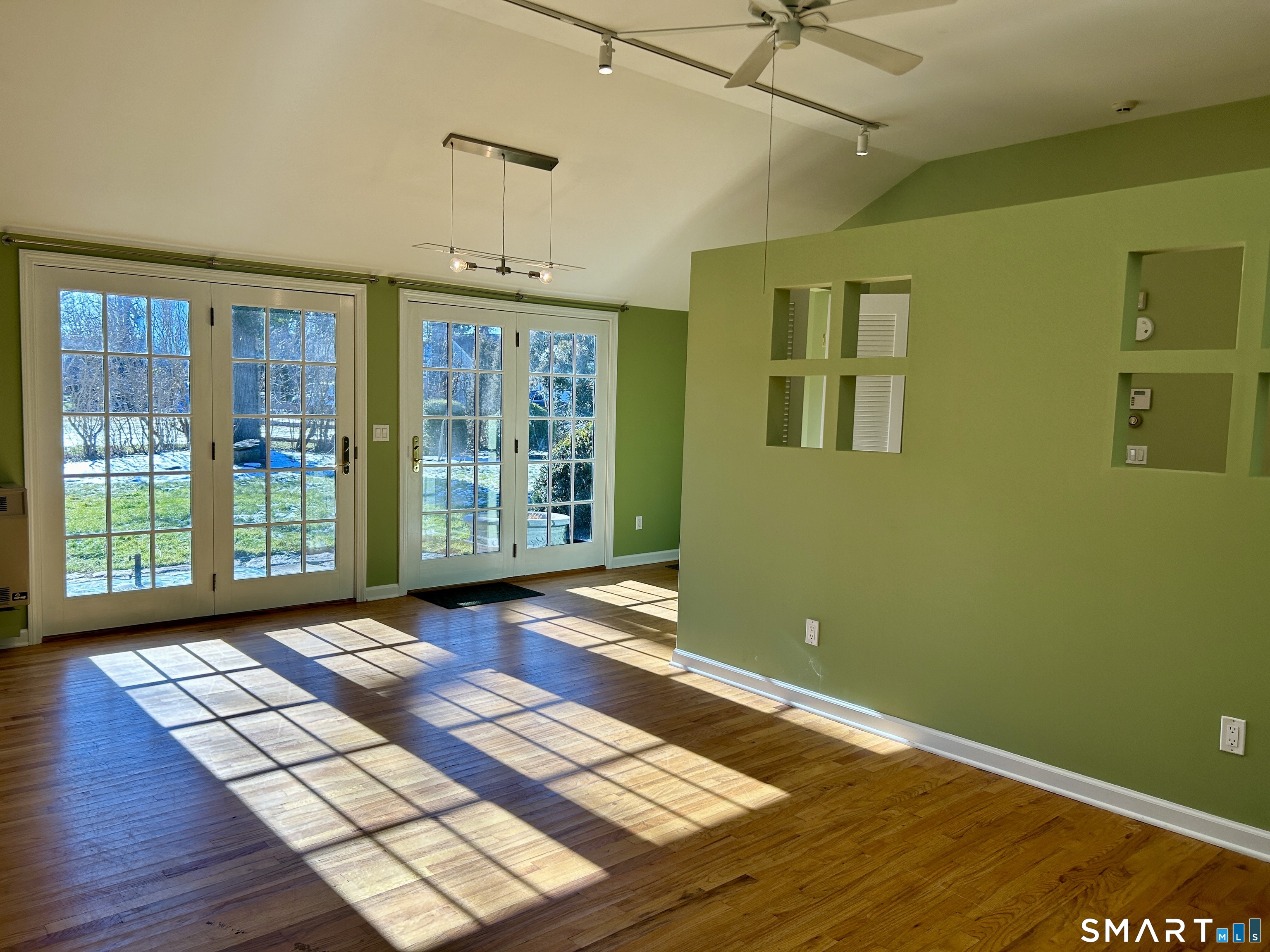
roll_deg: -1.4
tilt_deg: -5.2
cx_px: 635
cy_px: 476
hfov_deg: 67.3
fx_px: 954
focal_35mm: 26
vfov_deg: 53.1
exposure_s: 1/509
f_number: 1.5
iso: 50
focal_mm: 5.7
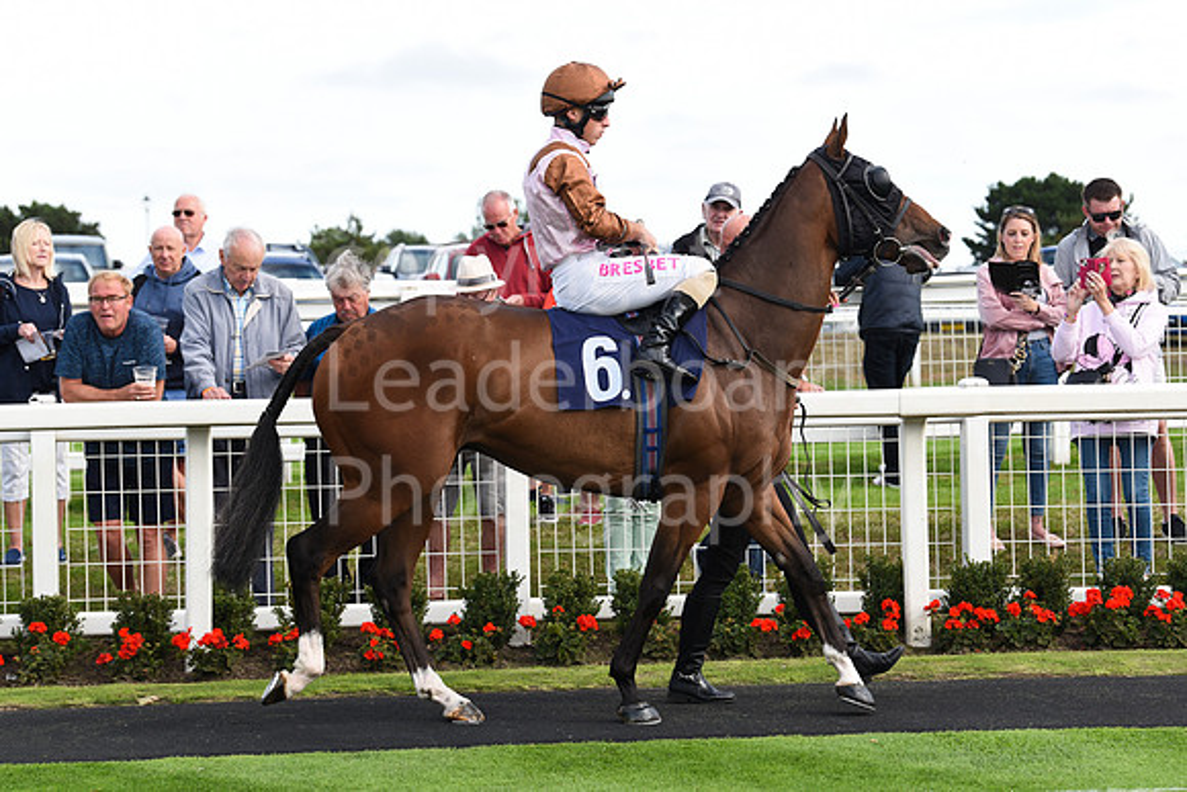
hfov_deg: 20.0
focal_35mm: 102
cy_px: 396
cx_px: 594
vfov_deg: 13.4
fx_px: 3364
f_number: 5.6
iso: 400
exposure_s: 1/640
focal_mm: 102
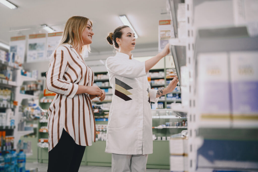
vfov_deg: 37.9
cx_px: 129
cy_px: 86
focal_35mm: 35
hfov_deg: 54.4
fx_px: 251
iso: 500
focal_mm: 35
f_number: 1.6
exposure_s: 1/400
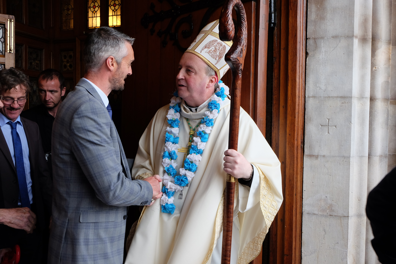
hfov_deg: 54.4
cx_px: 198
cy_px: 132
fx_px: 385
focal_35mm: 35
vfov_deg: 37.9
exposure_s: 1/100
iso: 800
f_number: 5
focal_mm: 23.2
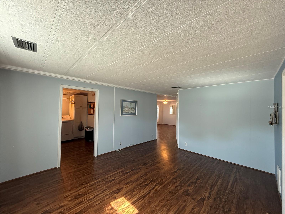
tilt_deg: +1.5
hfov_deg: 102.1
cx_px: 142
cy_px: 107
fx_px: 115
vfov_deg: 85.7
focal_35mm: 14
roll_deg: -1.0
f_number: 2.2
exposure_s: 1/60
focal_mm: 2.22
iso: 200
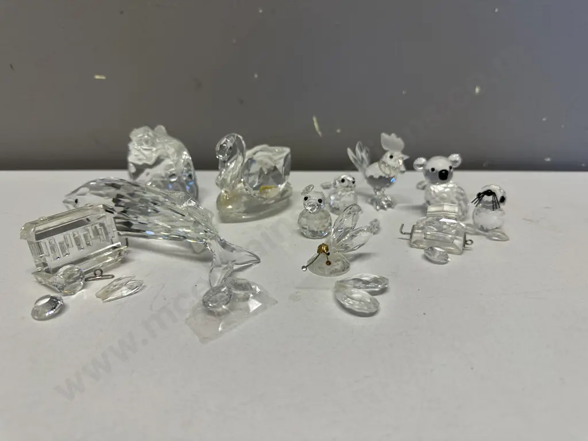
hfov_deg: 71.6
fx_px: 408
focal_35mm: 24
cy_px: 220
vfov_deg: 56.8
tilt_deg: -22.3
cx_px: 294
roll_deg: -1.2
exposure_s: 1/100
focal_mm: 6.86
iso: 80
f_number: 1.78
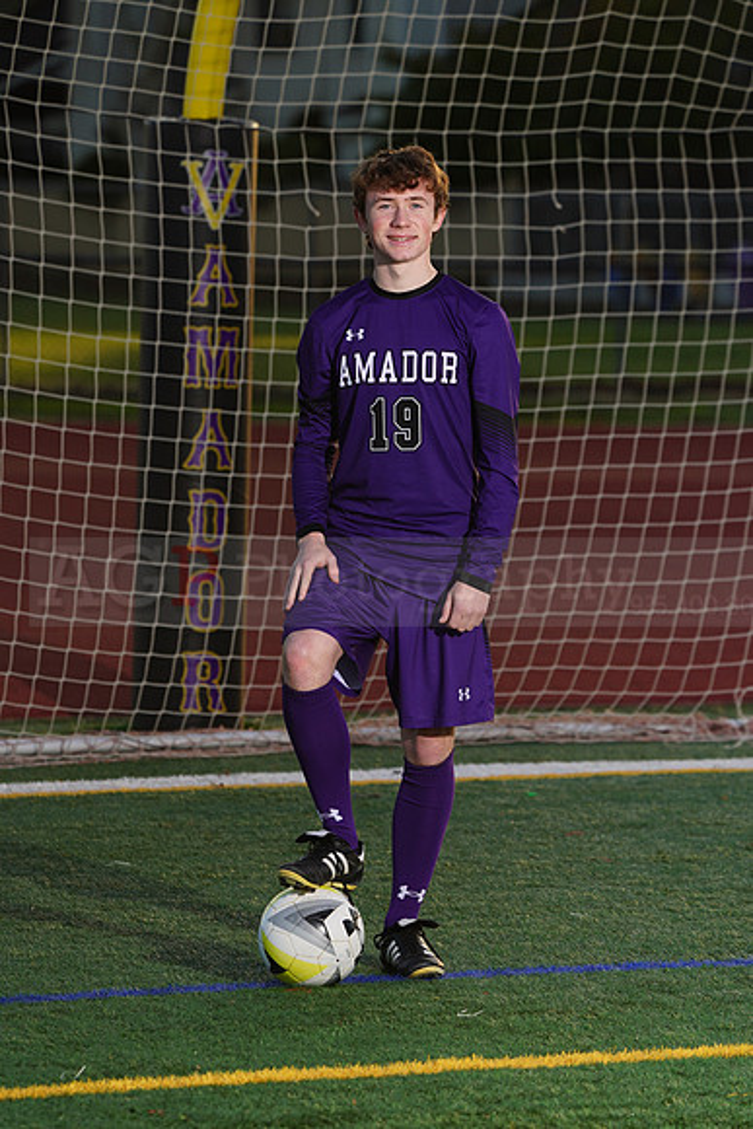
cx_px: 376
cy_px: 564
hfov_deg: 5.6
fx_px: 7650
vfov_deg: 8.4
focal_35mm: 244
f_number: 7.1
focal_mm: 244
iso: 100
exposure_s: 1/200
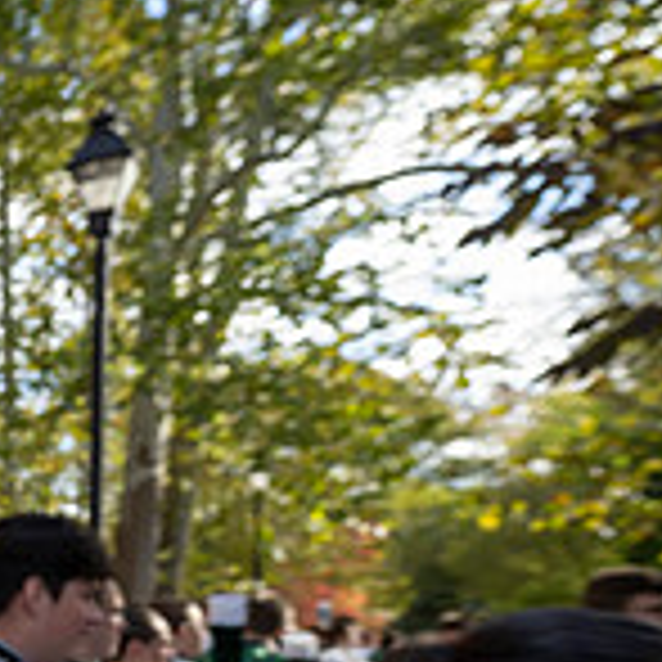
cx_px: -581
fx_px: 1017
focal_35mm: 47
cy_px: 633
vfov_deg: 33.5
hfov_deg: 21.0
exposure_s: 1/500
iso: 250
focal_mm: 14
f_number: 4.5
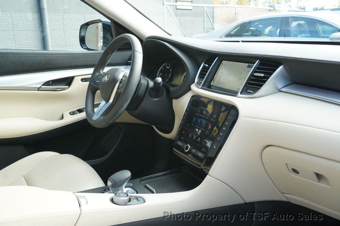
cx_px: 170
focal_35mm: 38
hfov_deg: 51.3
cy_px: 113
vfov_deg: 35.4
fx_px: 354
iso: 3200
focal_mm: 25
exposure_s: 1/250
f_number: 9
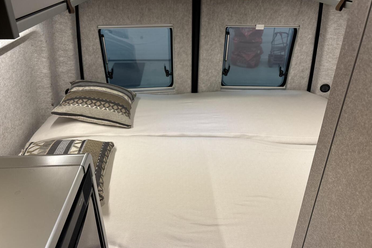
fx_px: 289
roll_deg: -0.4
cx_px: 186
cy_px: 122
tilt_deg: -28.9
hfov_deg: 65.5
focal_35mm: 28
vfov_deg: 46.4
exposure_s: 1/74
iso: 125
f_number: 1.6
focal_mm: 5.96
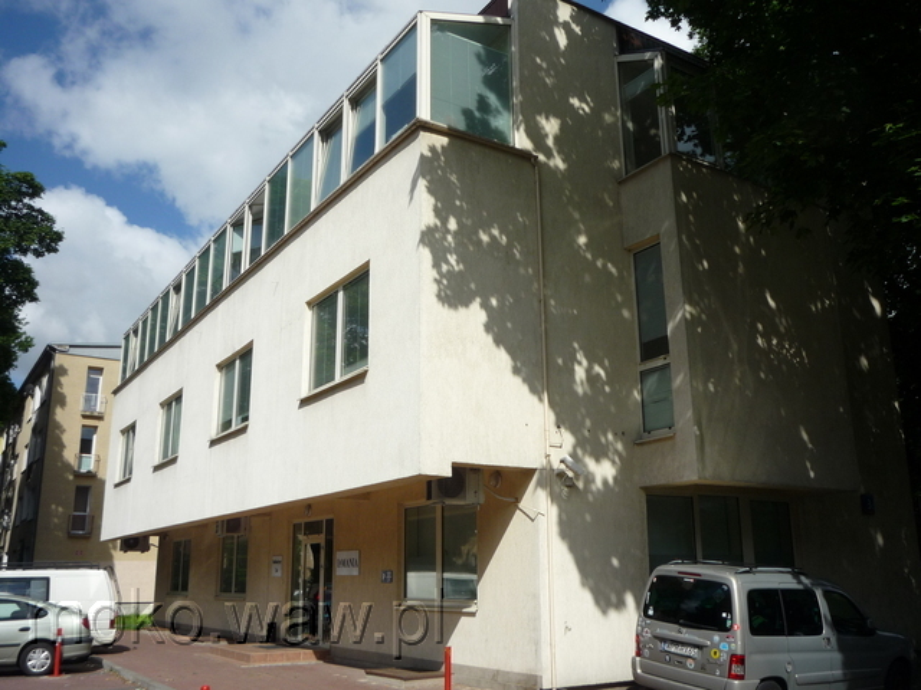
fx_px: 851
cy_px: 345
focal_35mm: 32
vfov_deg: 44.2
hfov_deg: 56.8
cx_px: 460
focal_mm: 5.2
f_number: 5.6
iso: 100
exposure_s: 1/500
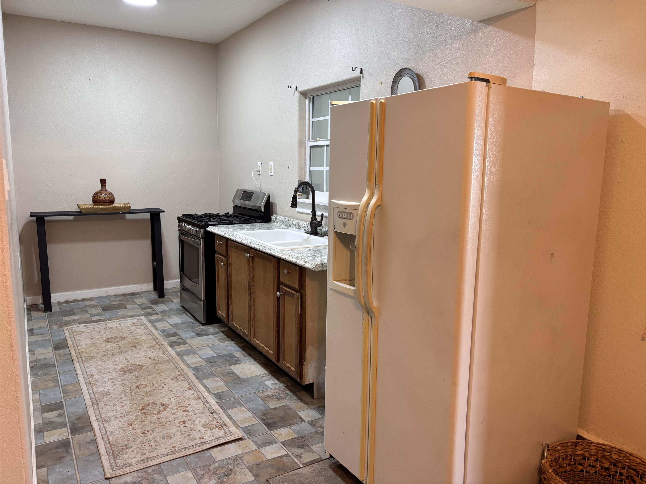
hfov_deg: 67.3
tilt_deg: -7.8
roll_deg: -1.2
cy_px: 242
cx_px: 323
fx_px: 485
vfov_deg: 53.1
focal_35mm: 26
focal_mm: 5.96
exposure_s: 1/43
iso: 100
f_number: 1.6
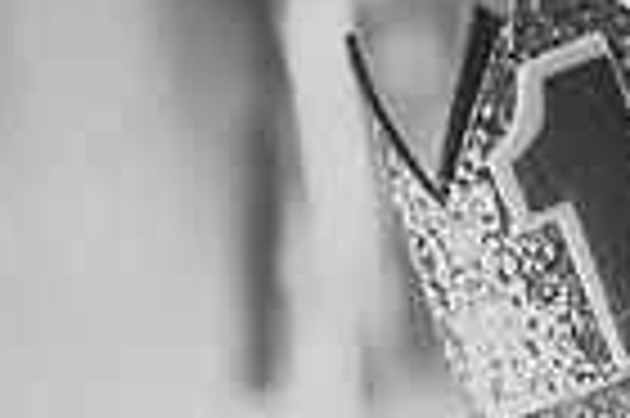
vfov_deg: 6.7
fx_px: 3391
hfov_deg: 10.5
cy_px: 987
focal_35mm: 194
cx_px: 676
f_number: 2.8
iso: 200
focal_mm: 36
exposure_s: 1/125
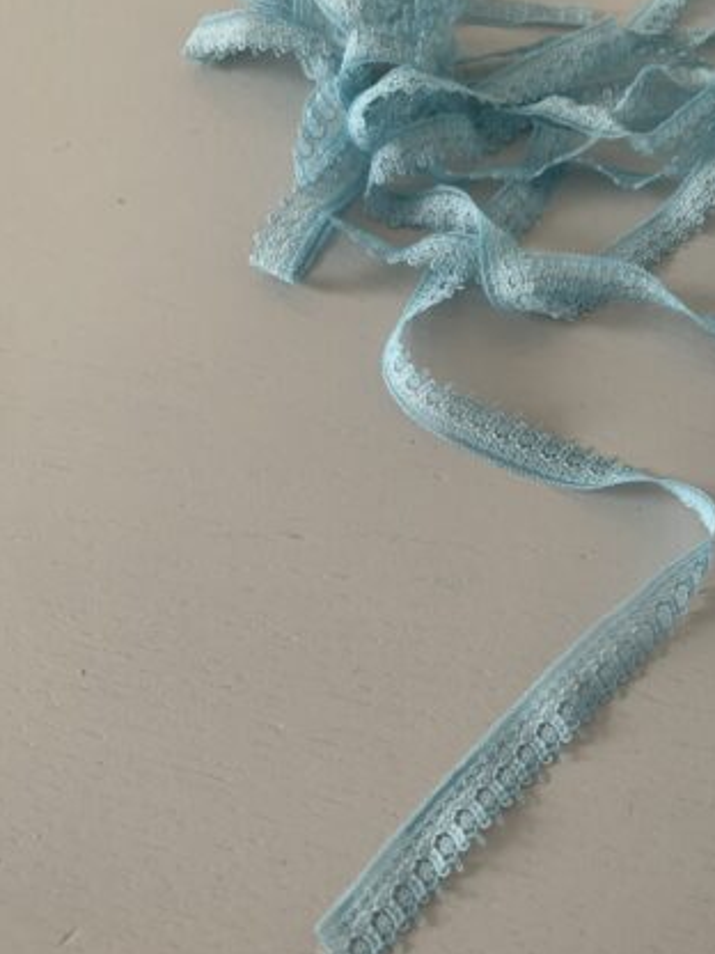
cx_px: 433
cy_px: 505
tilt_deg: -60.8
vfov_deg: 56.8
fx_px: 881
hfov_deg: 43.9
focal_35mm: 32
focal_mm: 4.25
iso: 320
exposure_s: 1/60
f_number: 1.8
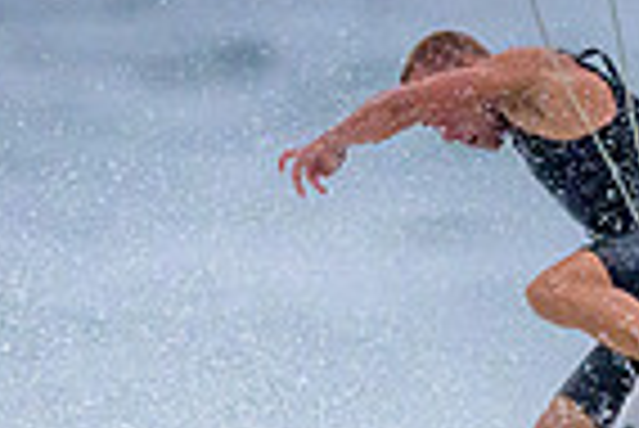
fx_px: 70556
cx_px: 660
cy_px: 718
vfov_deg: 0.3
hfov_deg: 0.5
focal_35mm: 3971
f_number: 6.3
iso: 3200
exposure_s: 1/2000
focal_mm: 800
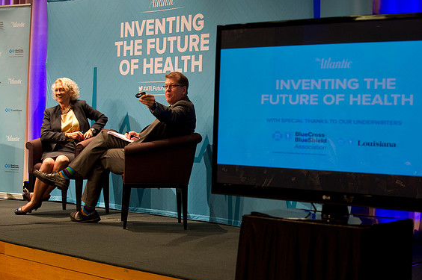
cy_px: 142
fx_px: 843
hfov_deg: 28.1
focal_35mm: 72
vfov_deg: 18.9
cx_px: 210
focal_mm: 70
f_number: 4
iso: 2500
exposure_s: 1/80
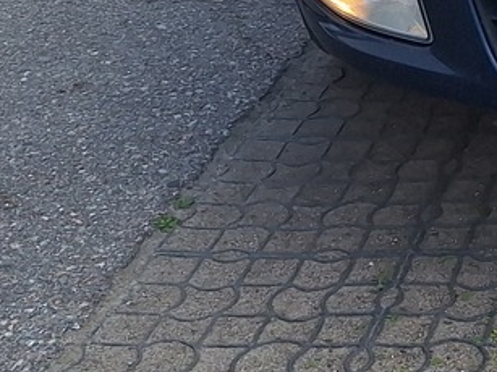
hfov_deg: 16.3
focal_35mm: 108
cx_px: 784
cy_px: -304
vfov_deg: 12.5
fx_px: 1550
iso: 40
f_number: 1.8
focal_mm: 5.54
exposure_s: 1/1520
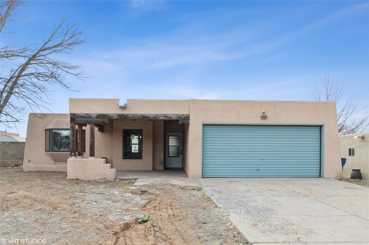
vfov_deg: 51.2
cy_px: 122
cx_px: 184
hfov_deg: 71.5
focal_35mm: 25
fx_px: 256
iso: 250
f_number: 7.1
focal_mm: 17
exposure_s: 1/320
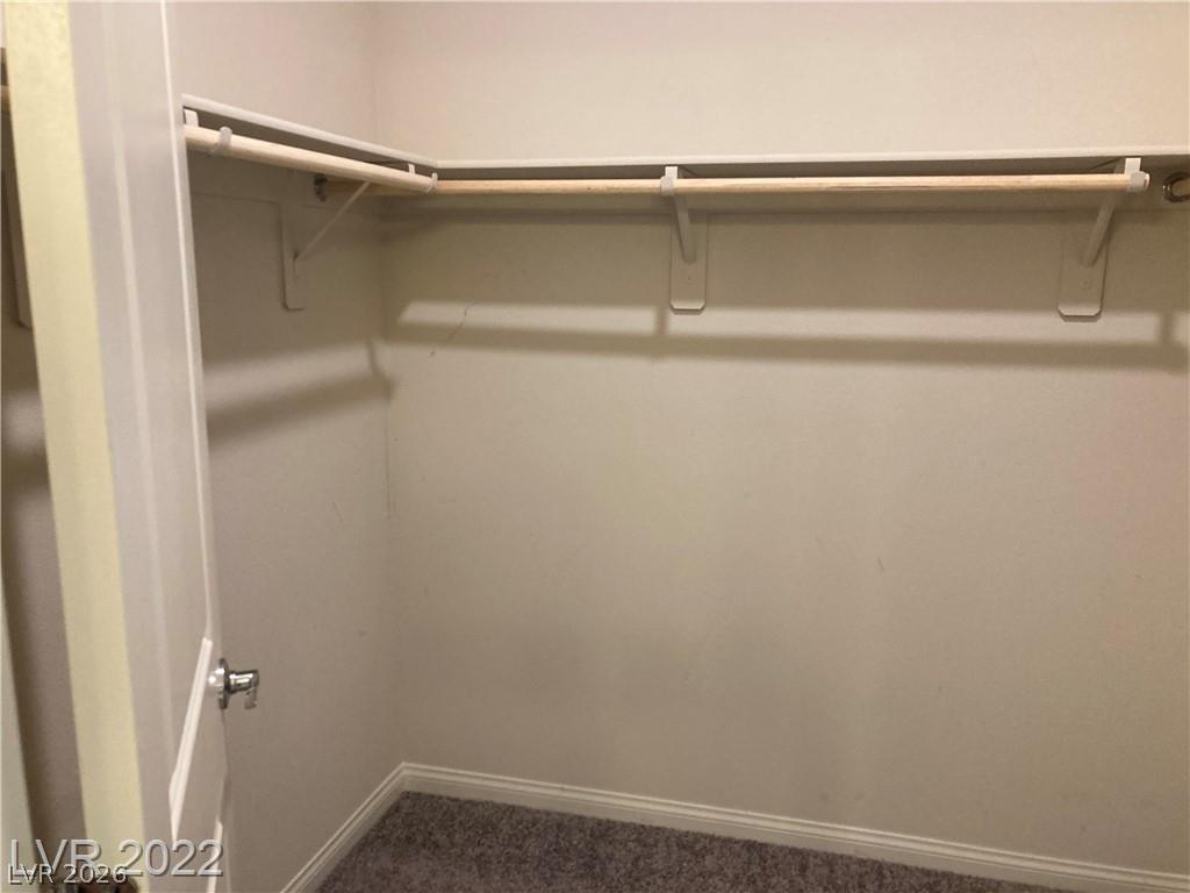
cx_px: 595
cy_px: 446
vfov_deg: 49.7
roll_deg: -0.5
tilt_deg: -8.0
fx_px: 963
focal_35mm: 28
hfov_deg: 63.4
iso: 200
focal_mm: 3.99
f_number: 1.8
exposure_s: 1/60
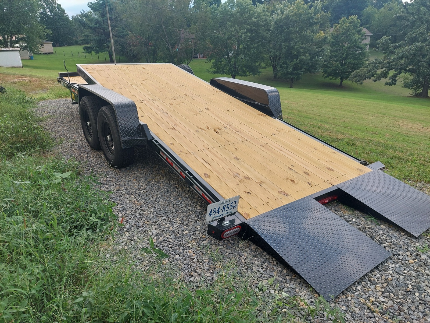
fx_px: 298
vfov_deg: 56.8
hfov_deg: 71.6
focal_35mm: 24
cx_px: 215
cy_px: 162
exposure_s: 1/328
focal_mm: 5.23
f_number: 1.8
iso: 40
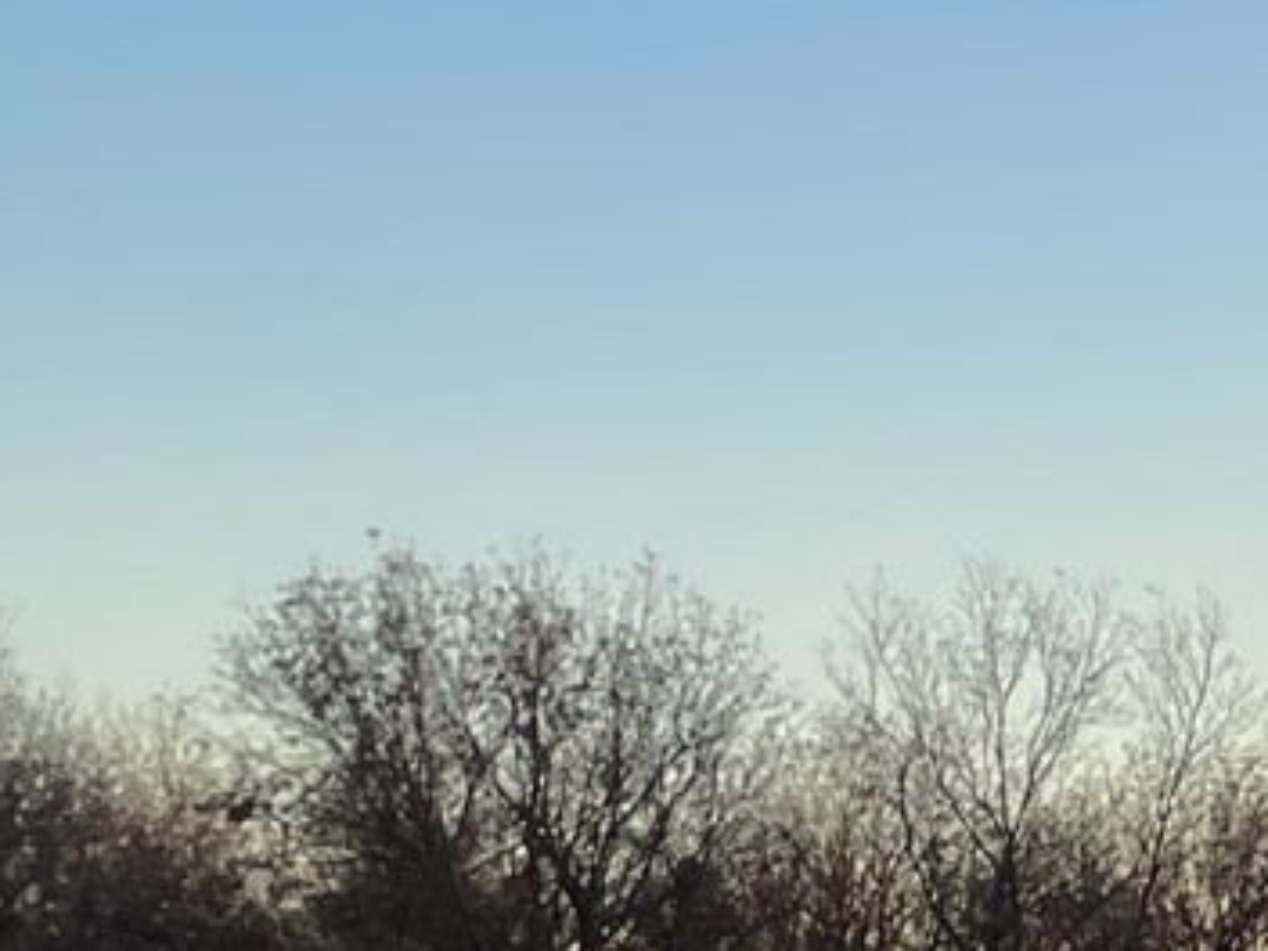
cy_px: 1484
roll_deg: +0.1
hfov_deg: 11.6
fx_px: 5202
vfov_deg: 10.1
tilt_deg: -3.2
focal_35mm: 142
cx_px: 2954
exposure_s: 1/1024
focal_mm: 4.2
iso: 32
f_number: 1.6
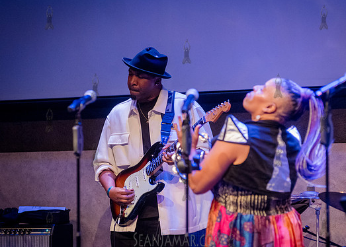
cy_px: 120
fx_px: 1769
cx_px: 173
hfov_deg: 11.2
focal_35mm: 180
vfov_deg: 8.0
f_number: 3.5
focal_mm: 155
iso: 5000
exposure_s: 1/320
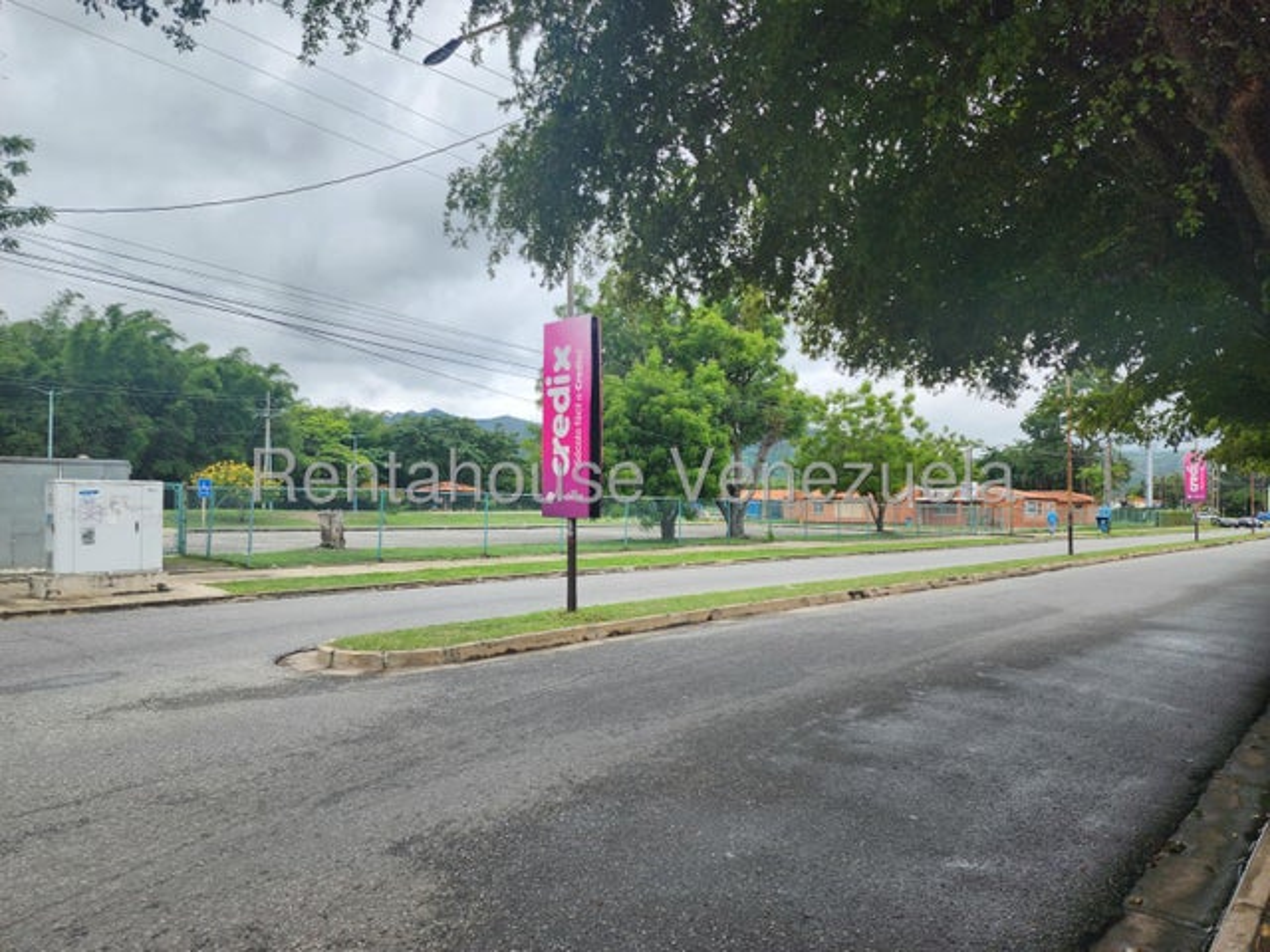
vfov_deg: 58.9
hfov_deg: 73.9
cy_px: 476
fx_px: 844
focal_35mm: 23
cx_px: 635
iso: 12
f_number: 1.8
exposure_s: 1/812
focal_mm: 6.4
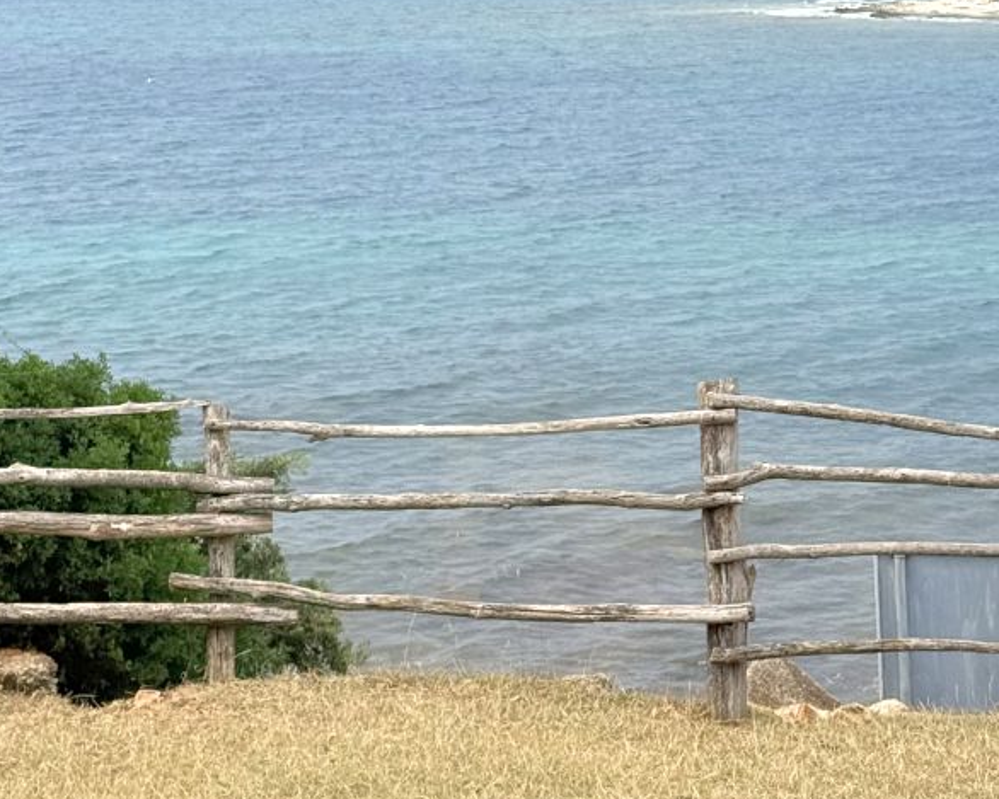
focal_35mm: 96
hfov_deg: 20.0
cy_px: -63
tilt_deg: +0.3
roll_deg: +0.1
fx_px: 2839
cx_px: 540
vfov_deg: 15.6
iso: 64
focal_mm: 6.76
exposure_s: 1/7143
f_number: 1.78
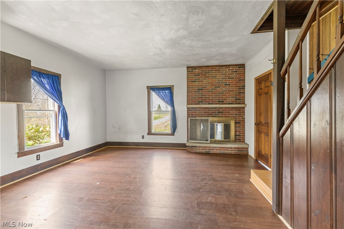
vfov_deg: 73.7
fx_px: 153
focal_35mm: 16
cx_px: 172
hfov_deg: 96.7
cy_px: 114
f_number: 8
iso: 800
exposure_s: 1/10
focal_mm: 16
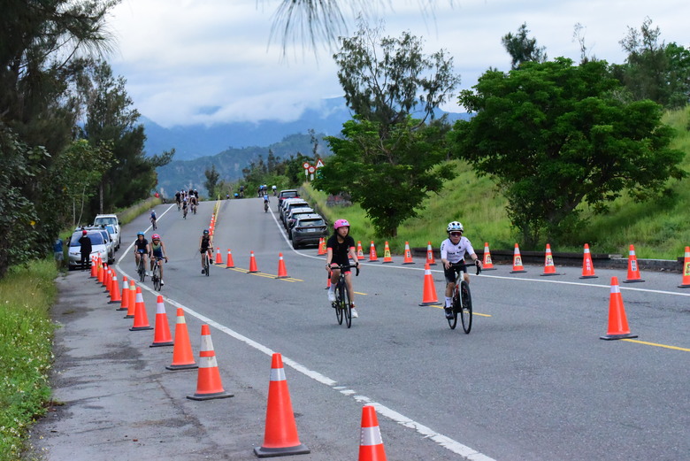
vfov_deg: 14.9
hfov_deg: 22.1
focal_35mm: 92
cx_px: 345
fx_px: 1764
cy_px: 230
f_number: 14
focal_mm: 92
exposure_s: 1/3200
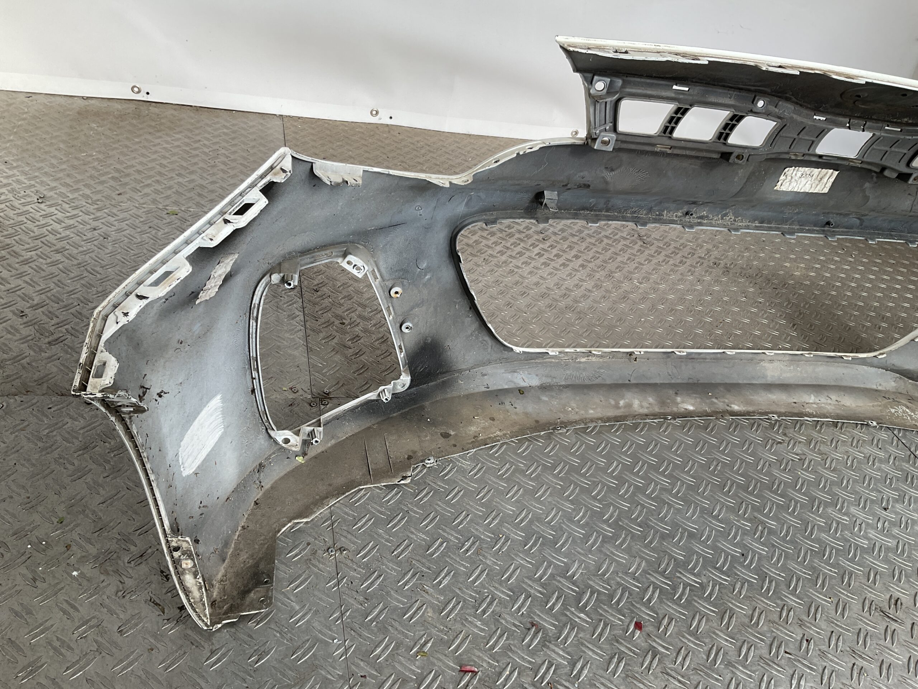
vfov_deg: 48.2
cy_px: 344
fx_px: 769
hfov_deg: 61.7
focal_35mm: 29
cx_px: 459
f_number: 1.8
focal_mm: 3
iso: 16
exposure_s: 1/154
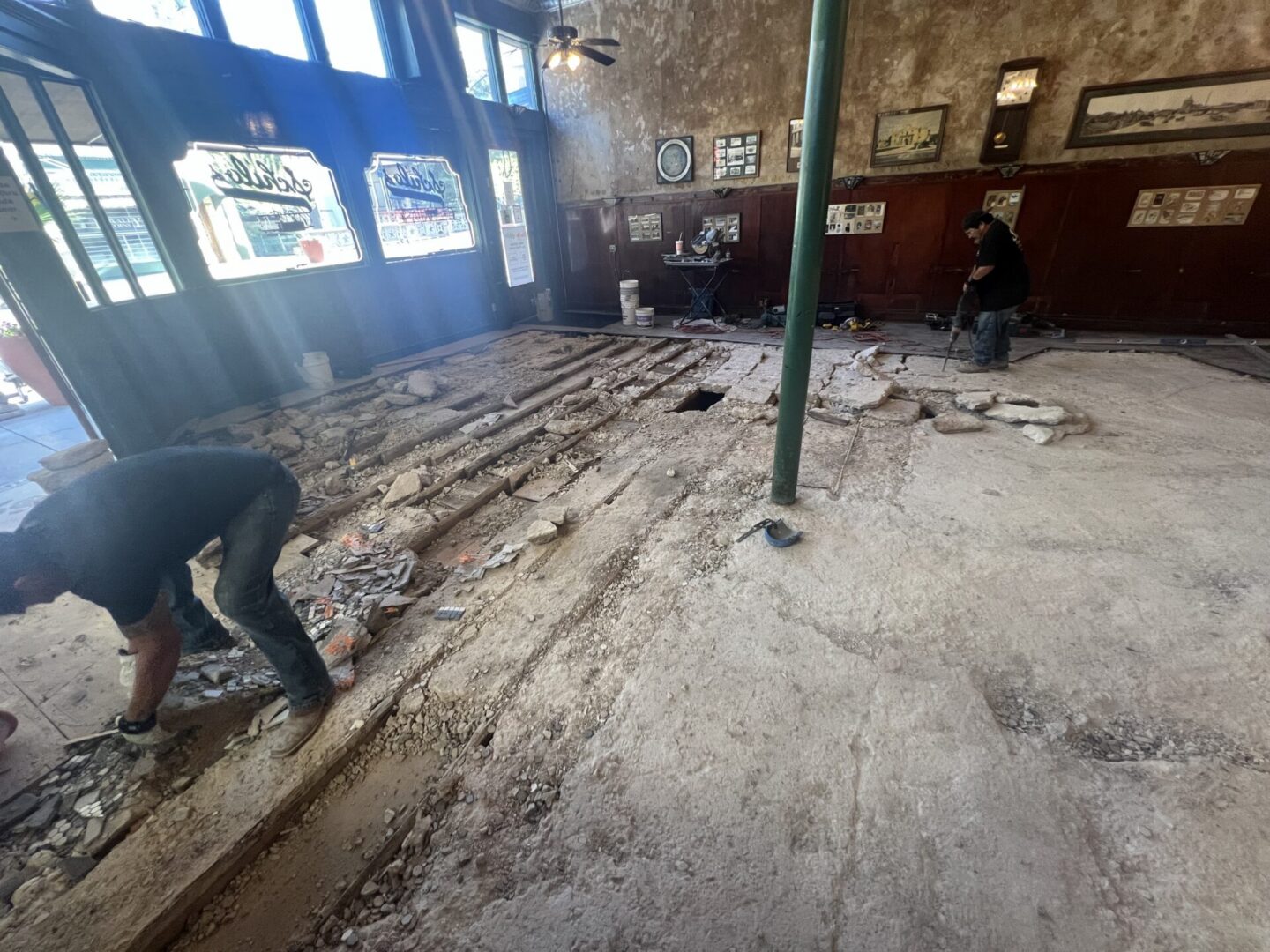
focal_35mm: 13
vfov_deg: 89.9
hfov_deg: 106.2
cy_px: 476
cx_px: 635
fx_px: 477
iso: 200
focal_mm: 1.57
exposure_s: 1/60
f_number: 1.8
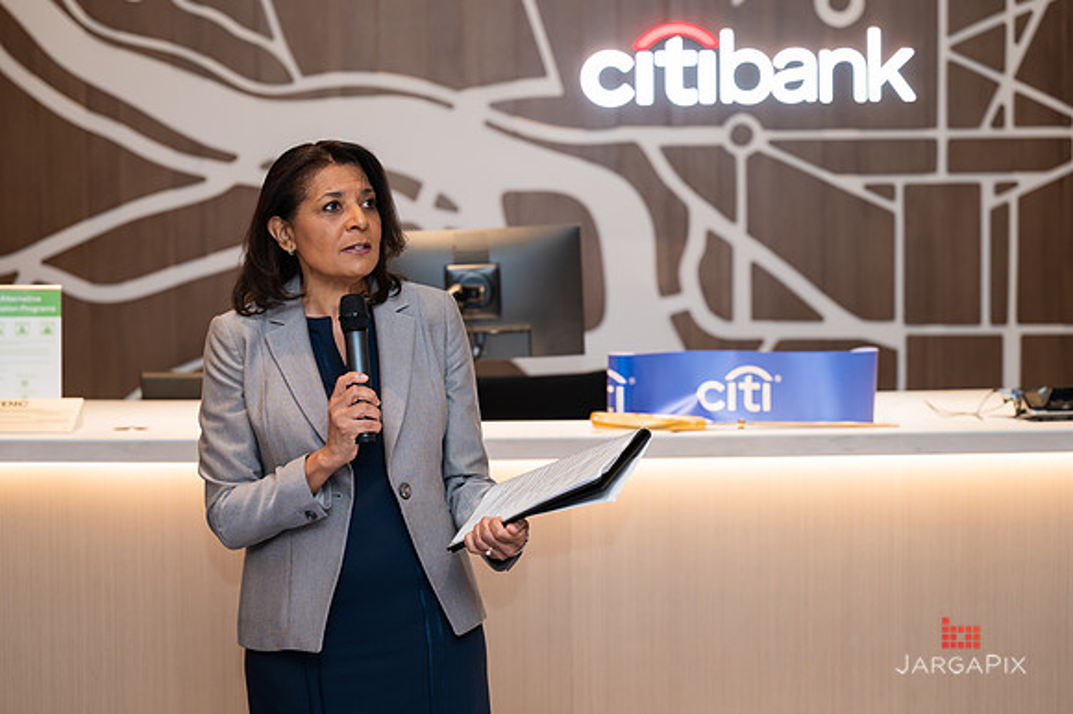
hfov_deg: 22.9
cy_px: 338
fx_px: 2652
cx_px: 537
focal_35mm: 89
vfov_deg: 15.3
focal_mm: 82
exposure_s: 1/160
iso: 400
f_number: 3.2
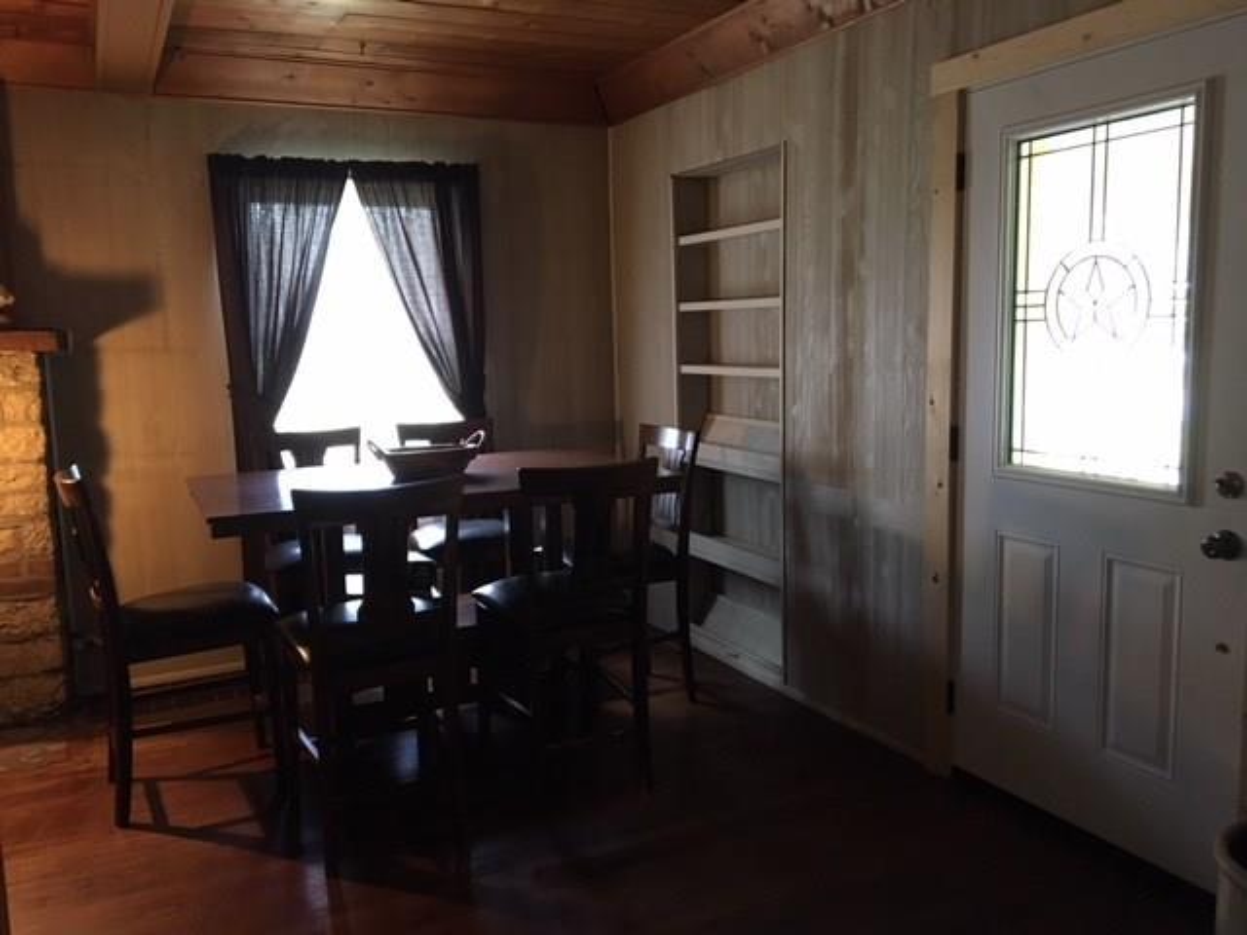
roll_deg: +1.2
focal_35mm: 29
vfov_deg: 48.2
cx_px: 624
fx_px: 1045
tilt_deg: -6.9
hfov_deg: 61.7
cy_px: 468
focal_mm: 4.15
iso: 200
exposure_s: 1/17
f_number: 2.2
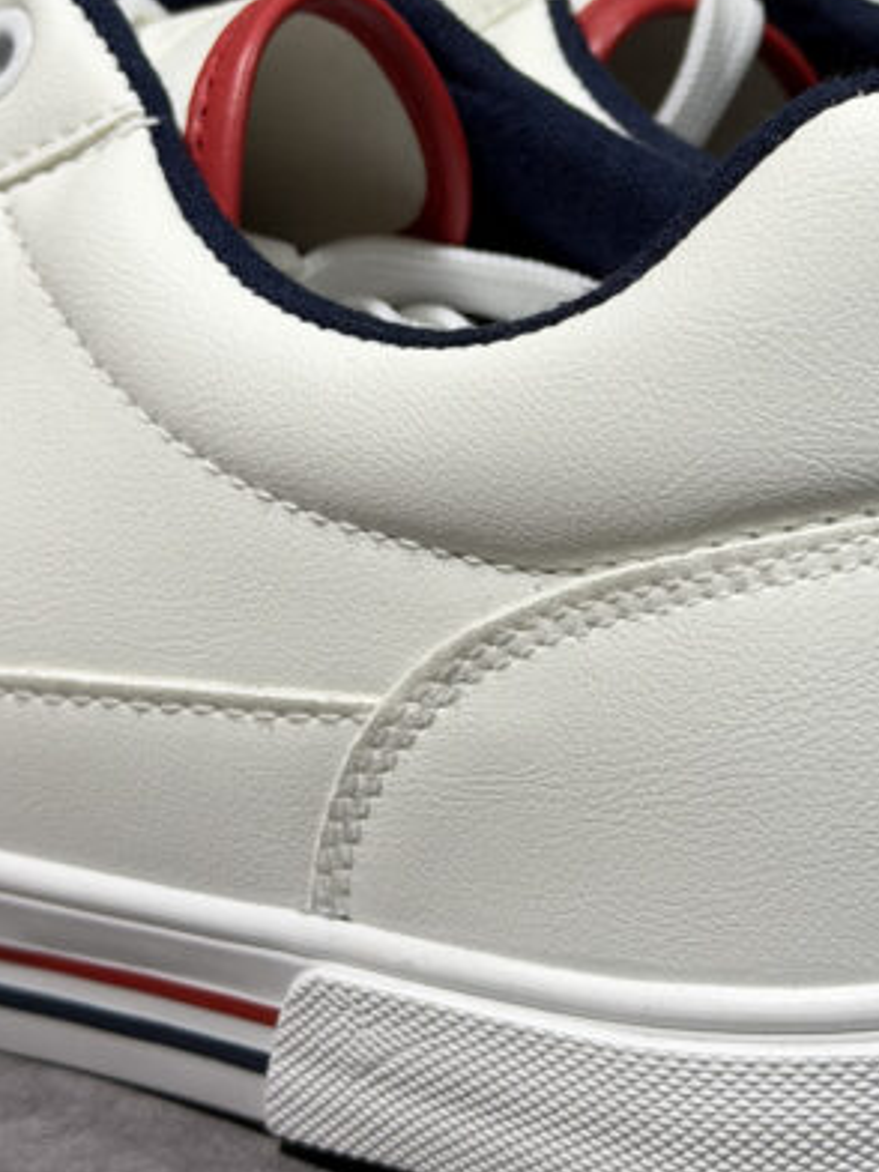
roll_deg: +1.4
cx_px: 652
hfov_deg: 15.0
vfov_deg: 20.0
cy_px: 407
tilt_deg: -19.4
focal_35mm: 98
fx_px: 3318
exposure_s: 1/40
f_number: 1.78
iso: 200
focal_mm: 6.76
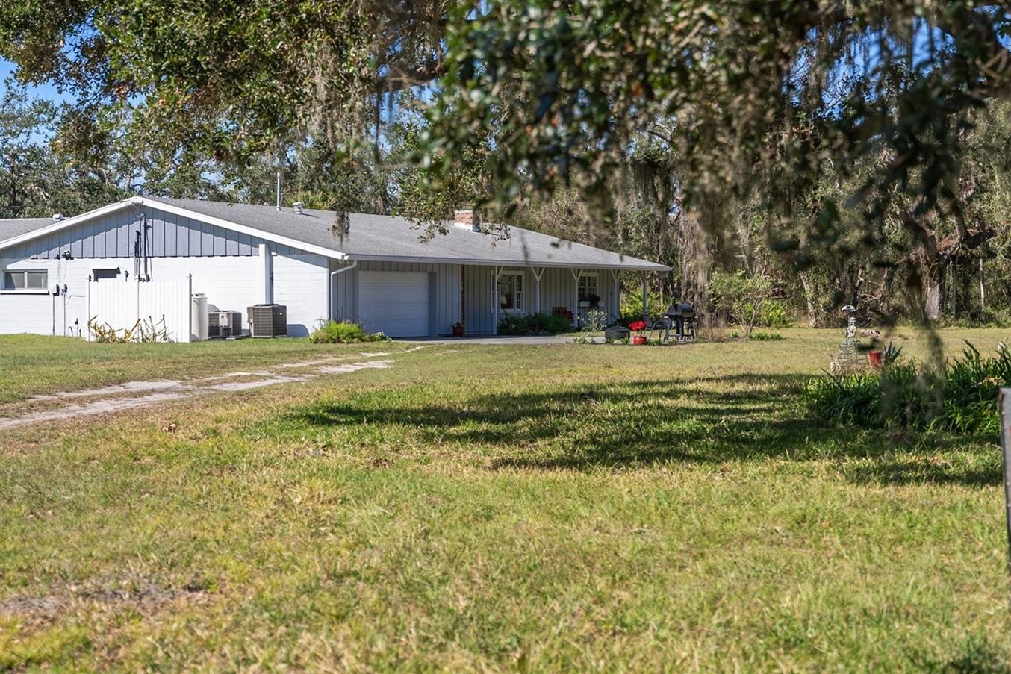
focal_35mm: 66
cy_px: 293
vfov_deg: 20.6
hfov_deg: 30.5
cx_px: 513
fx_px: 1855
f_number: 3.2
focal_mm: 55.9
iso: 160
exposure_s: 1/2500
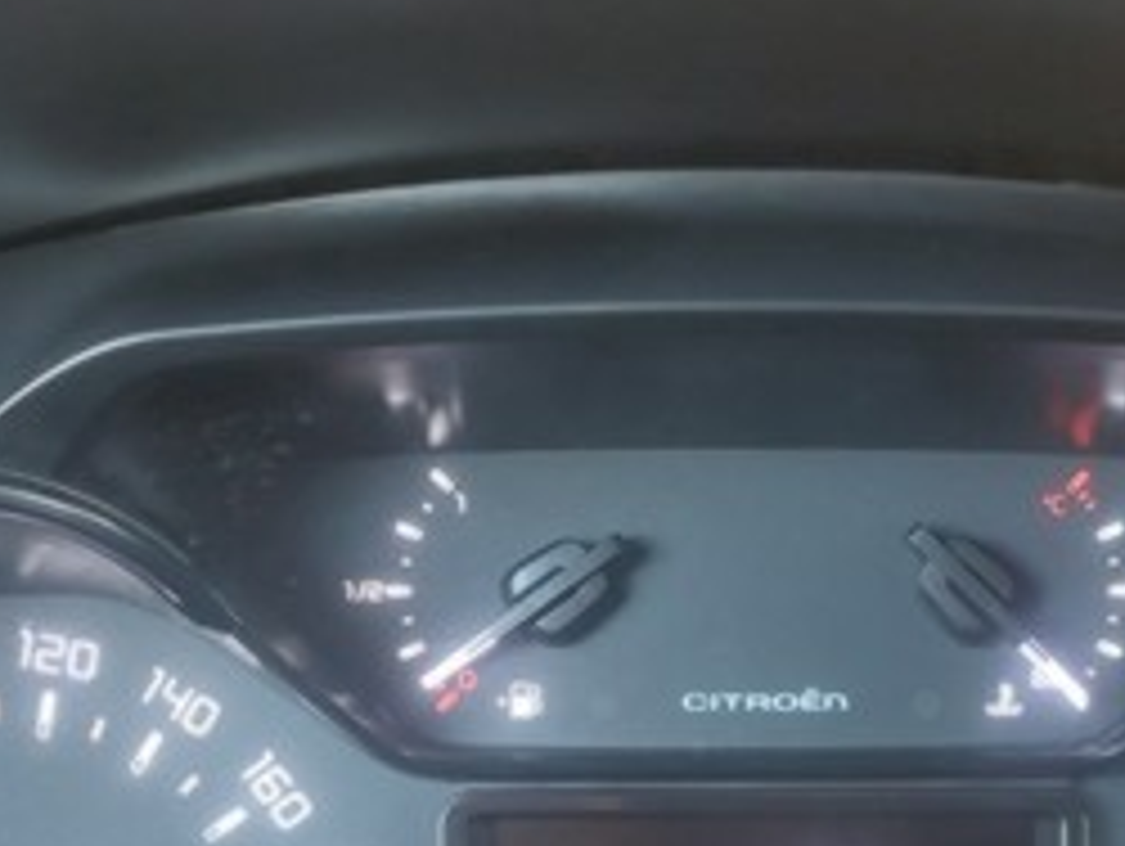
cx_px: 837
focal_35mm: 80
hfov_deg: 24.1
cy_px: 990
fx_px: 2602
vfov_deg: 17.7
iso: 400
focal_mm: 5.23
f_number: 1.8
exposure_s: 1/33
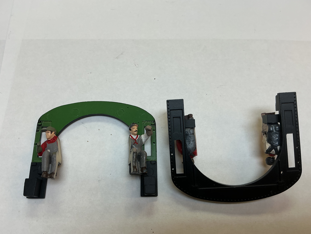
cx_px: 156
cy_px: 117
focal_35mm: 29
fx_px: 261
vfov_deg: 48.2
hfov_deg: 61.7
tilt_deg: -68.2
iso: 25
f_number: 1.8
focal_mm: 3
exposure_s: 1/100
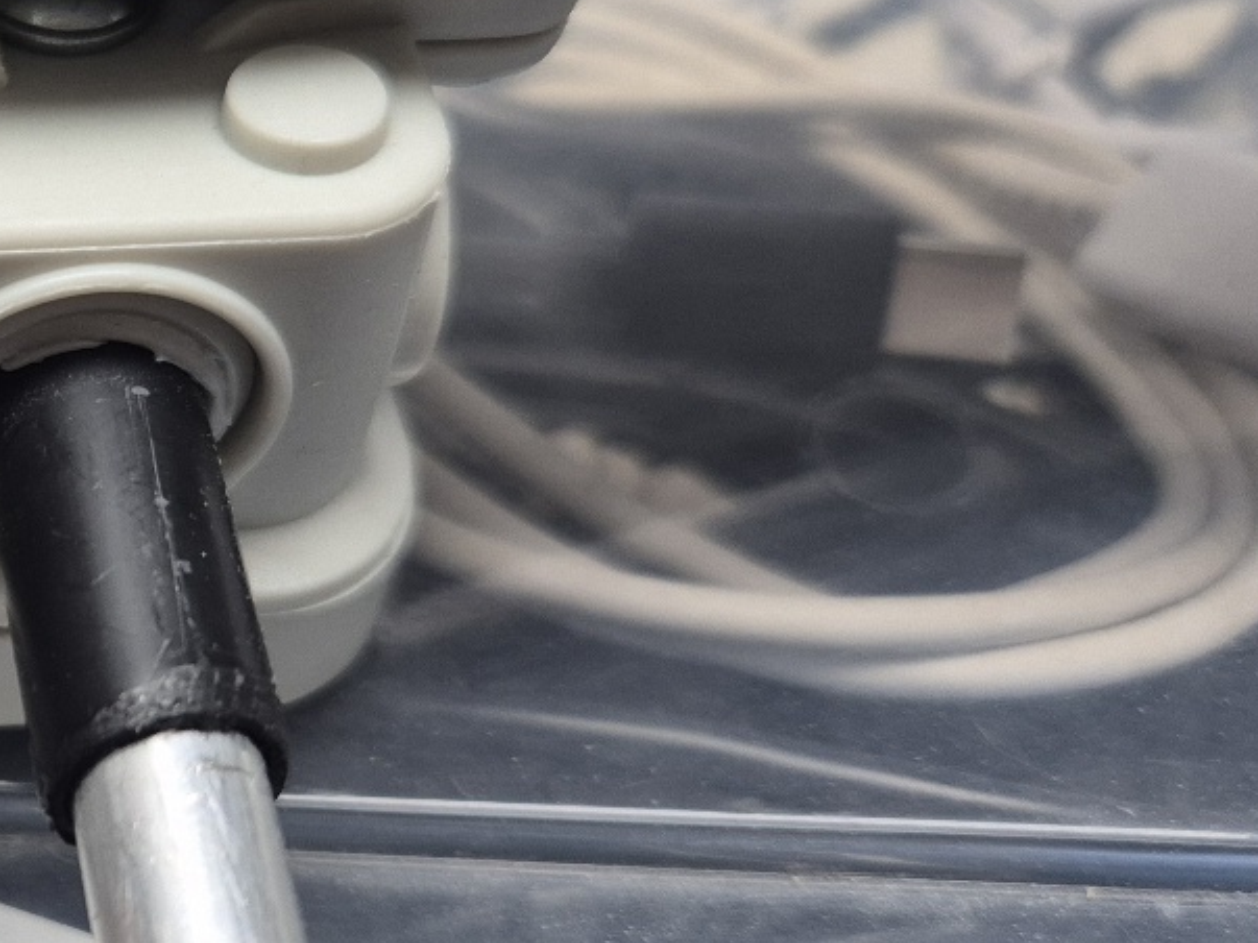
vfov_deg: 24.0
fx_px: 2216
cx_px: -282
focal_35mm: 61
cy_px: 494
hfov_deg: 27.5
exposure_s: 1/182
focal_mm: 5.4
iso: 200
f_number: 1.8
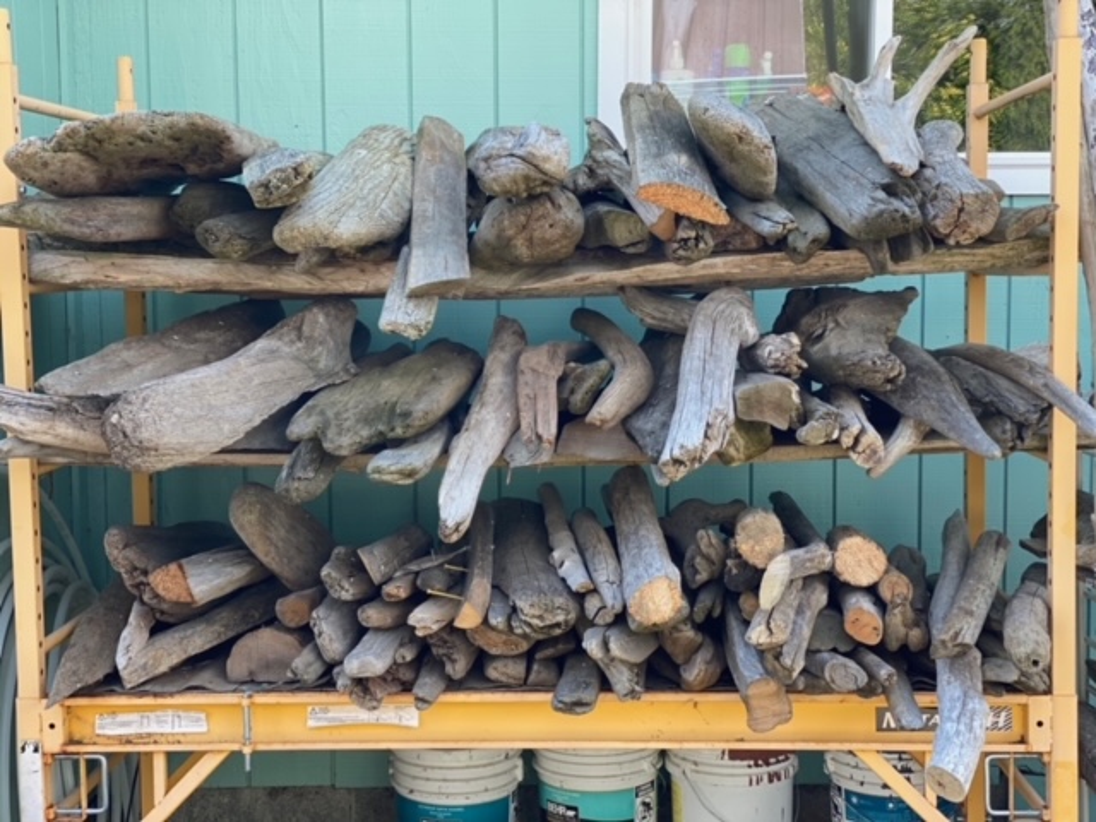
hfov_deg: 36.8
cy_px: 411
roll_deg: +0.3
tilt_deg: -4.3
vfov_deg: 28.0
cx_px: 548
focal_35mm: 52
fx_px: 1646
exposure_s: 1/122
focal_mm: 6
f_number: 2
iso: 20
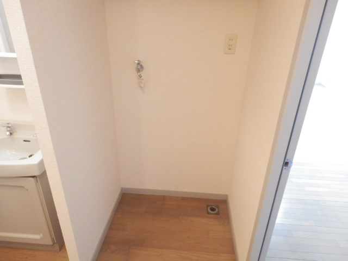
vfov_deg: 56.8
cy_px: 130
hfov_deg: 71.6
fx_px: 241
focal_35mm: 24
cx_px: 174
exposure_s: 1/15
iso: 800
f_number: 3
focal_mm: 4.2
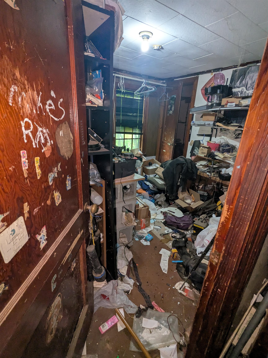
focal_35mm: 16
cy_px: 179
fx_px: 165
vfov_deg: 94.5
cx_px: 134
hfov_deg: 78.1
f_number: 2.2
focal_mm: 2.35
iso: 240
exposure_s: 1/24
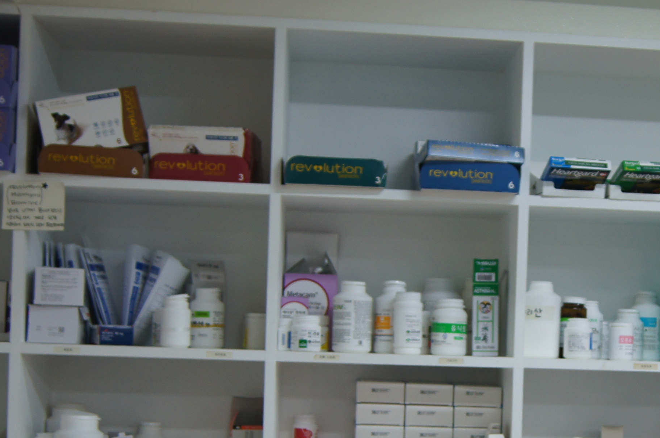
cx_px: 543
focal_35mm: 73
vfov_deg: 18.4
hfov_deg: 27.1
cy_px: 357
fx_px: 1337
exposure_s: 1/30
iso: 160
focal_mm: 18
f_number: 3.5
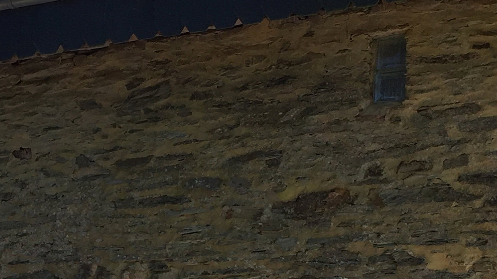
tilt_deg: +5.5
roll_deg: -1.5
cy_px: 373
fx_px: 1357
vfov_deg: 11.4
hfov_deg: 20.5
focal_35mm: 103
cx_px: 89
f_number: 2.2
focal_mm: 4.15
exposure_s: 1/439
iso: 32
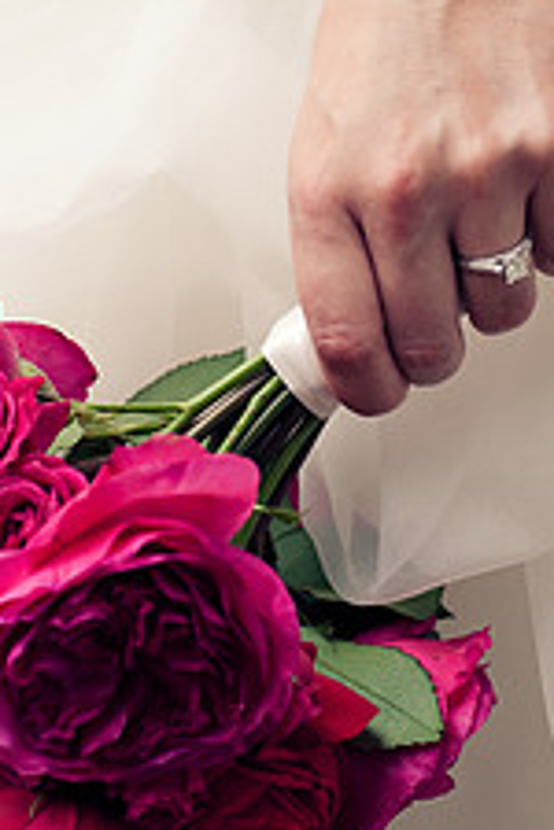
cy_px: 207
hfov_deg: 13.7
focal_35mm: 100
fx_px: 2308
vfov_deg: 20.3
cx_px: 279
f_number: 4
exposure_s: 1/400
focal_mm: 50
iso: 400
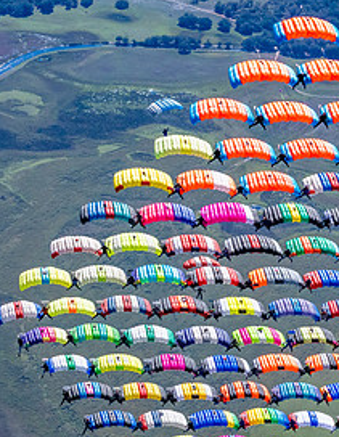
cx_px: 357
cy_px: 341
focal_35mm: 203
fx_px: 2595
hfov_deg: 7.4
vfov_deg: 9.6
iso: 1250
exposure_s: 1/2000
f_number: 10
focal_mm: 70
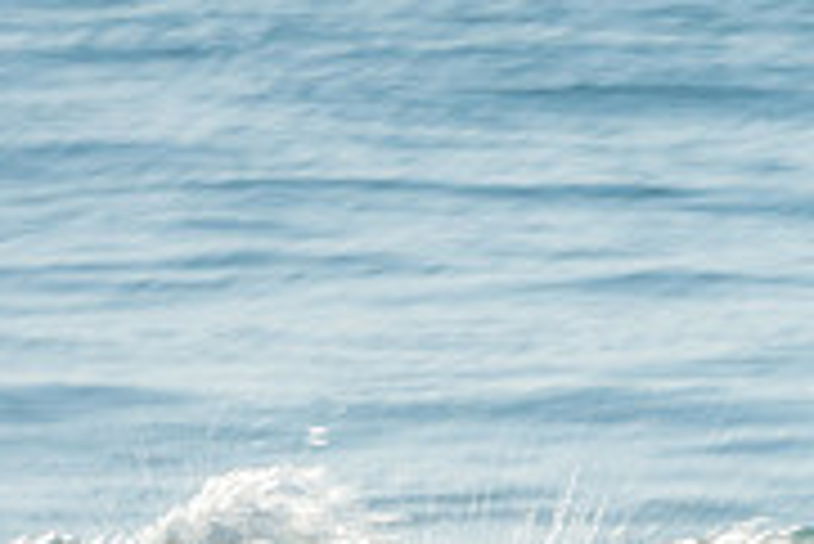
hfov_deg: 1.4
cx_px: 895
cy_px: 825
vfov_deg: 1.0
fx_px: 32630
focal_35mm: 1442
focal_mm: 300
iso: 100
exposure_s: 1/30
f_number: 25
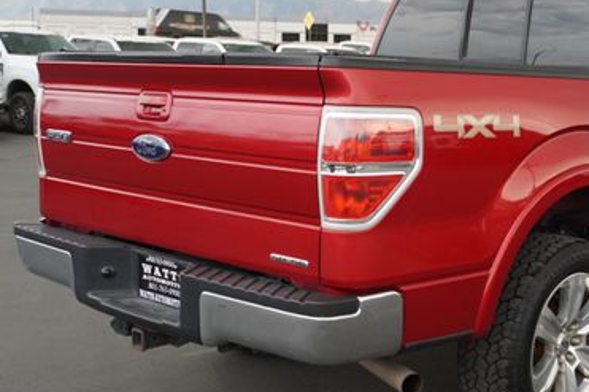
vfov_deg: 23.7
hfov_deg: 34.2
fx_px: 932
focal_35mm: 57
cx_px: 457
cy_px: 219
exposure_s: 1/80
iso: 100
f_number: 4
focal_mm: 22
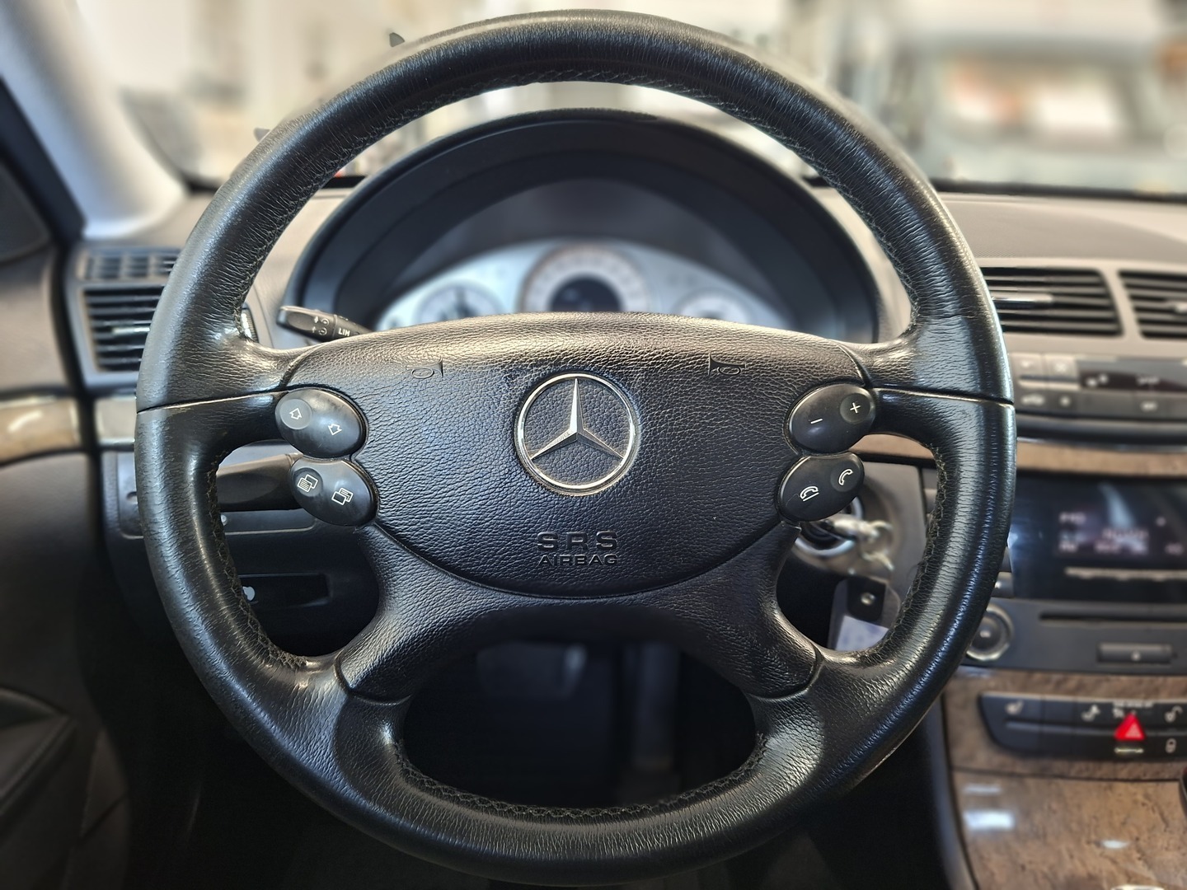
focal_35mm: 23
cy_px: 445
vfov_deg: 58.9
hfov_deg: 73.9
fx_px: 789
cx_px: 594
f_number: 1.8
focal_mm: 5.54
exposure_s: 1/33
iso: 320
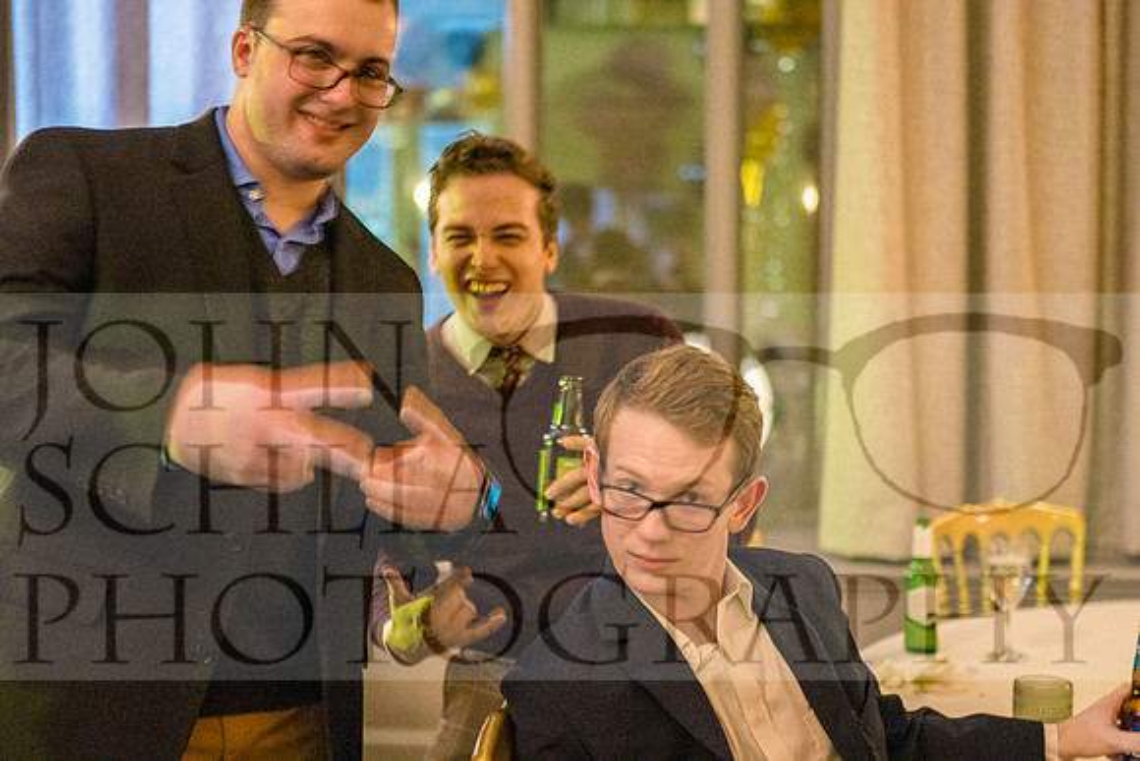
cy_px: 380
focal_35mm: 52
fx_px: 1647
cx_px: 570
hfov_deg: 38.2
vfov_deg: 26.0
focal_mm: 35
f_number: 1.4
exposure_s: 1/40
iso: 6400
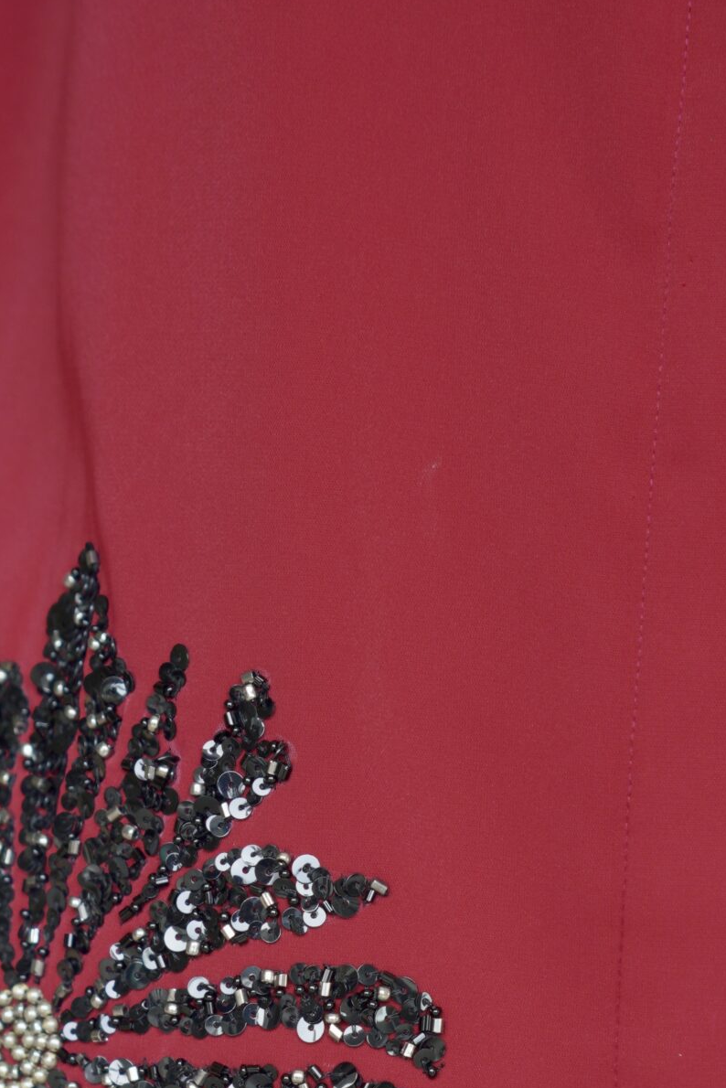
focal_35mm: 185
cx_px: 252
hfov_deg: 7.4
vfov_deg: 11.0
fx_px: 5593
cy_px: 1086
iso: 125
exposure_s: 1/160
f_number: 2.8
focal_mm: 57.9
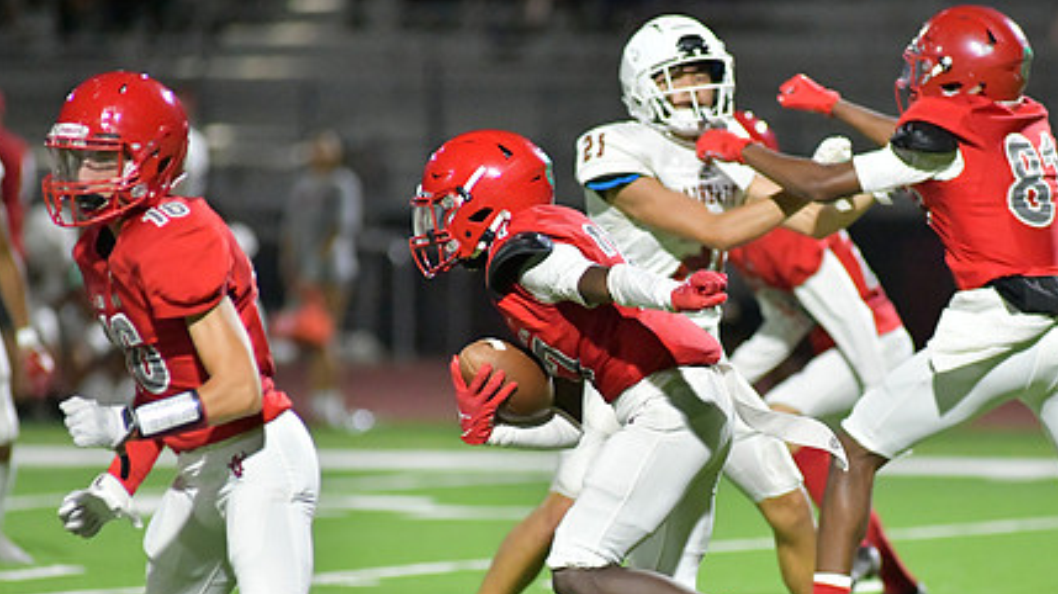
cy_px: 452
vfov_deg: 2.9
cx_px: 700
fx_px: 11919
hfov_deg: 5.1
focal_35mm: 425
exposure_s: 1/1250
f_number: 4
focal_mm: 300
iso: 11400
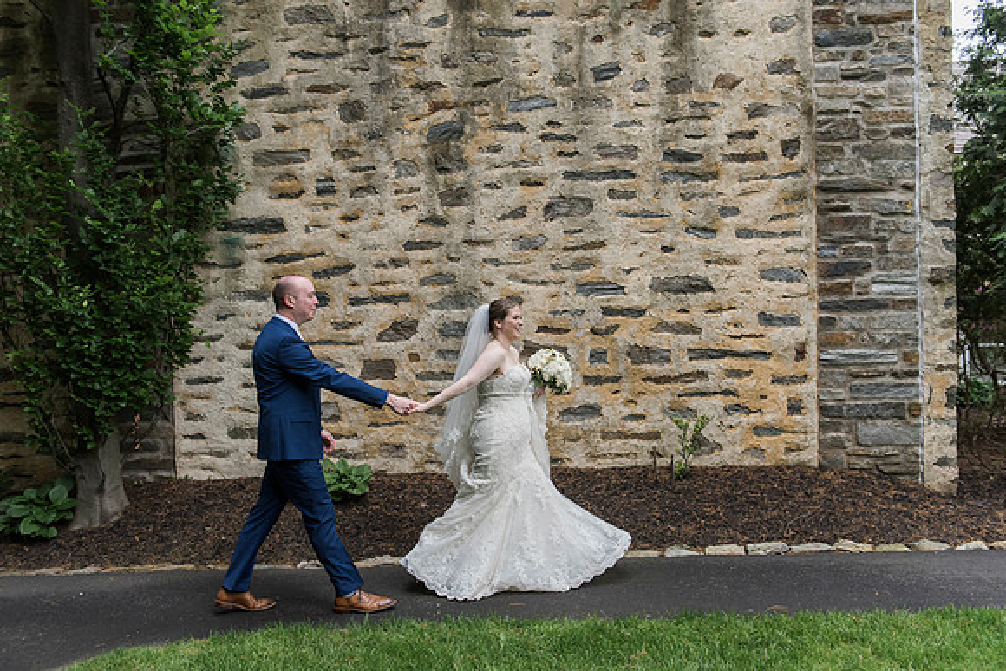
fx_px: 924
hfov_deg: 57.1
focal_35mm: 33
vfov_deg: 39.9
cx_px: 515
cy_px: 331
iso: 800
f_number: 3.5
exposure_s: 1/500
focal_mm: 32
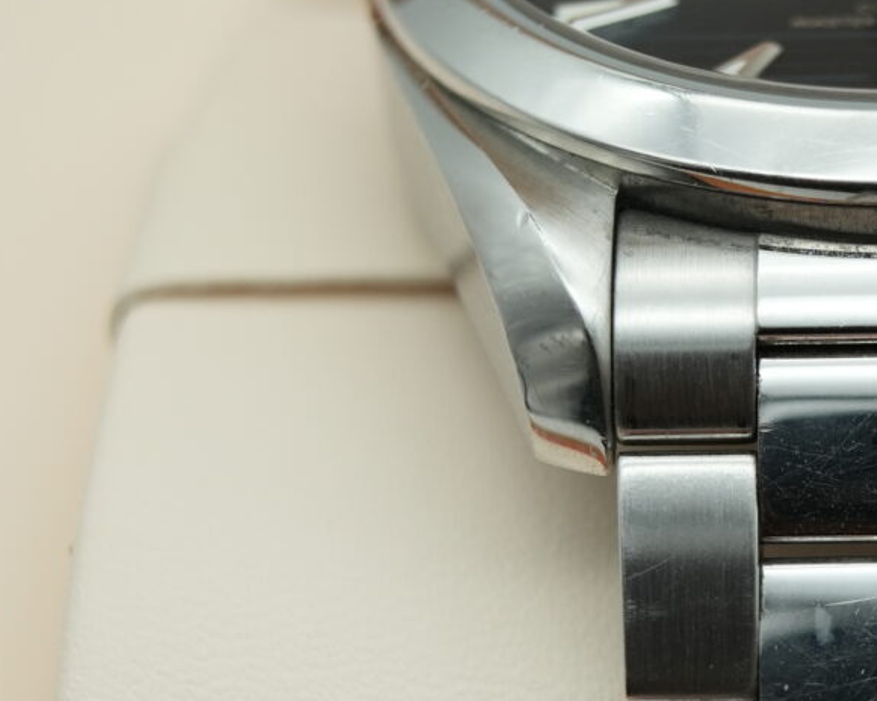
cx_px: 922
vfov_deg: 10.6
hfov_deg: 13.1
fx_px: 3764
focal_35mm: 145
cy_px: 569
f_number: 5
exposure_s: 1/250
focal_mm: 35
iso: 400
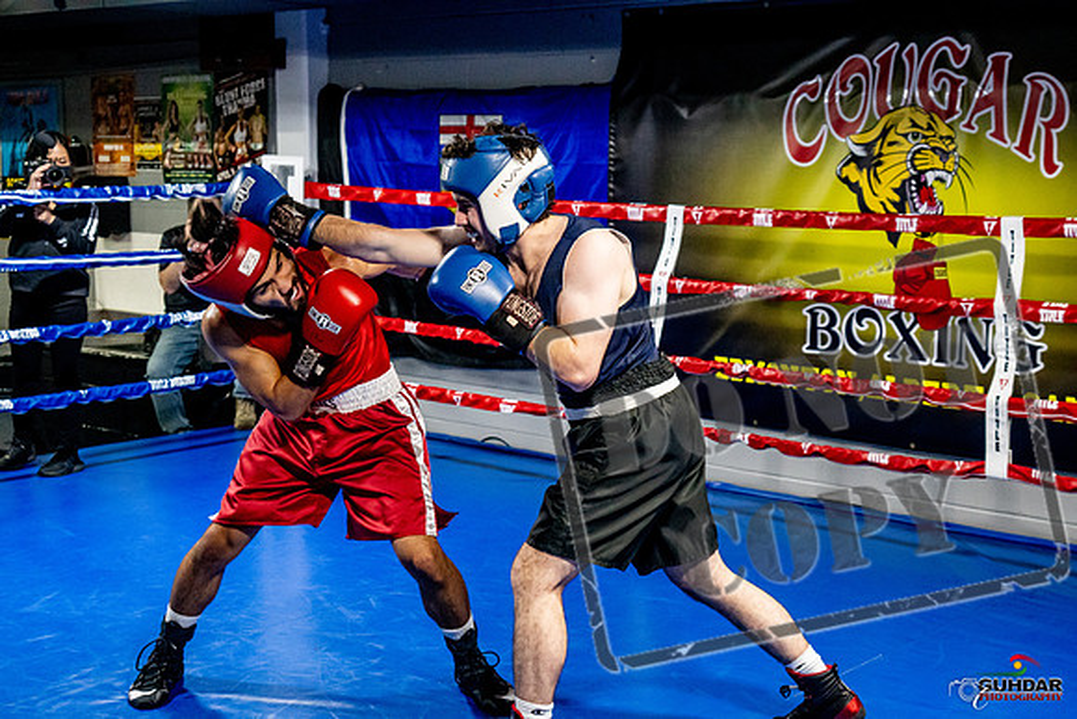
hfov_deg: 38.2
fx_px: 1556
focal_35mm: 52
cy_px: 360
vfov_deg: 26.0
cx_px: 538
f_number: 2.8
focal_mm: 35
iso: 5000
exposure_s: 1/800
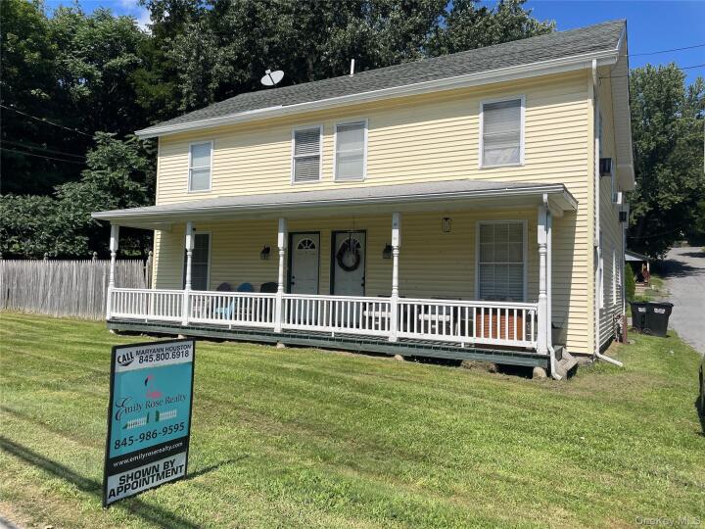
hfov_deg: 67.3
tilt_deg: +2.9
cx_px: 352
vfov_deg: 53.1
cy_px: 264
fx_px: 530
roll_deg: -0.9
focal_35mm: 26
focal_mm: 4.2
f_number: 1.6
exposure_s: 1/4651
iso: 32
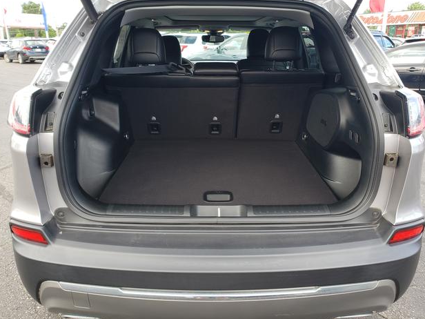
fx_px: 331
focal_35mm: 27
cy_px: 156
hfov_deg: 65.3
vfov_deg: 51.4
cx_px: 211
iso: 50
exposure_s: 1/110
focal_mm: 4.3
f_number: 2.4
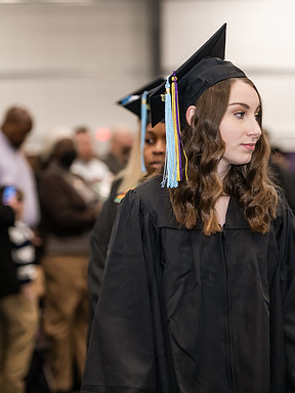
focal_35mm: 148
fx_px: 1682
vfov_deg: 13.3
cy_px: 197
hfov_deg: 10.0
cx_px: 250
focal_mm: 102
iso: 2000
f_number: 3.2
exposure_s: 1/200
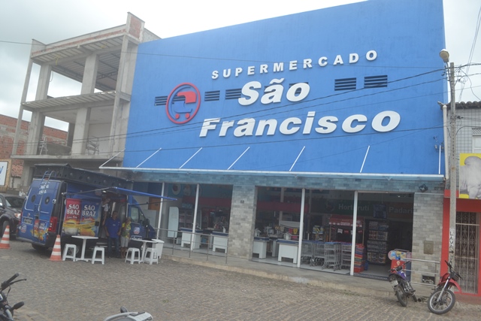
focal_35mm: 27
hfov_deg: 67.4
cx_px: 240
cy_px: 160
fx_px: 361
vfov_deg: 48.0
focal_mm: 18
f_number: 5.6
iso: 100
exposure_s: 1/125
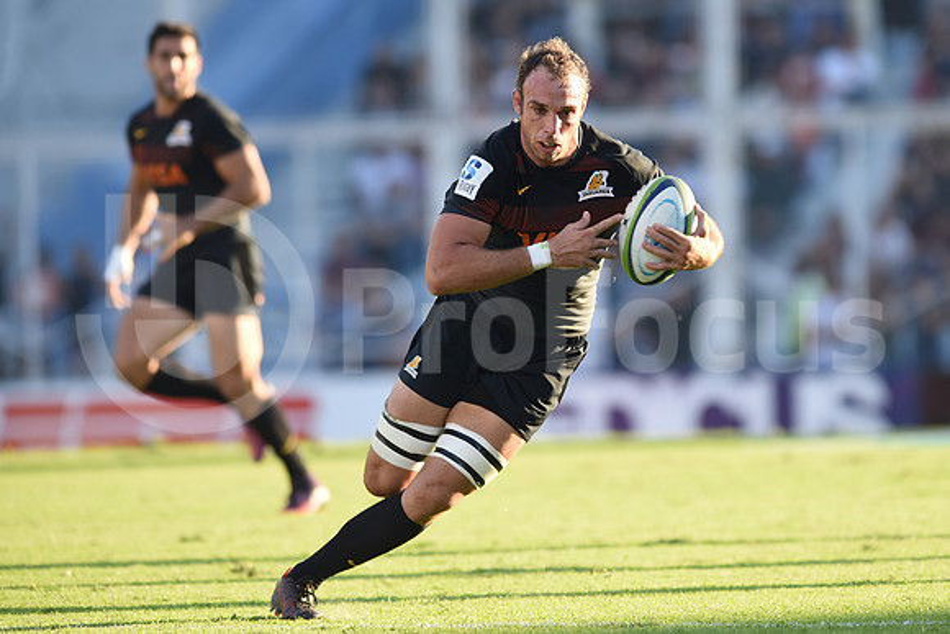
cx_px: 475
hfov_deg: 4.9
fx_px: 11085
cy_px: 317
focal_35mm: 420
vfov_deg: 3.3
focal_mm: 420
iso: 640
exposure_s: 1/800
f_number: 4
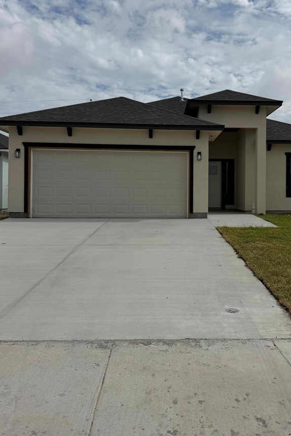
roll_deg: -1.3
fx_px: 364
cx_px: 183
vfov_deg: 61.8
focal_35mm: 30
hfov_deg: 43.2
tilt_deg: +0.2
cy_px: 193
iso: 80
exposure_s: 1/11905
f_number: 1.78
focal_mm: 6.76
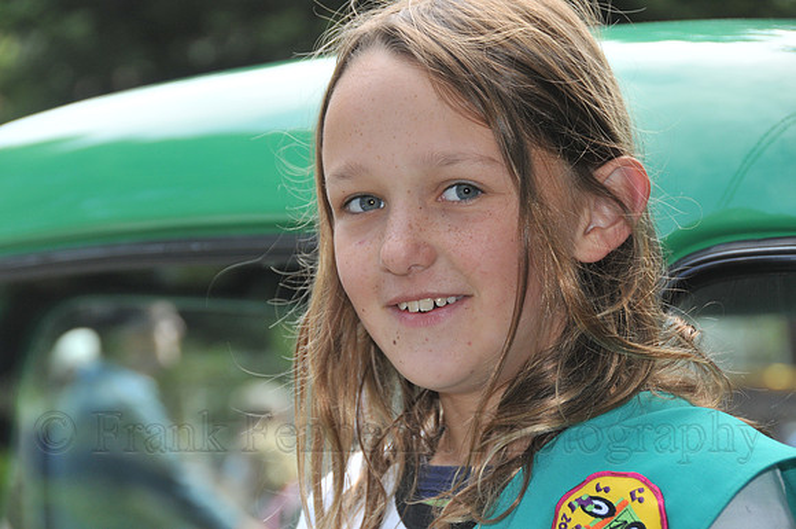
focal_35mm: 135
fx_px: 2981
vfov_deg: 10.1
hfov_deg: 15.2
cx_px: 398
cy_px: 264
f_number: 5.6
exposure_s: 1/320
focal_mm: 90
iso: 400
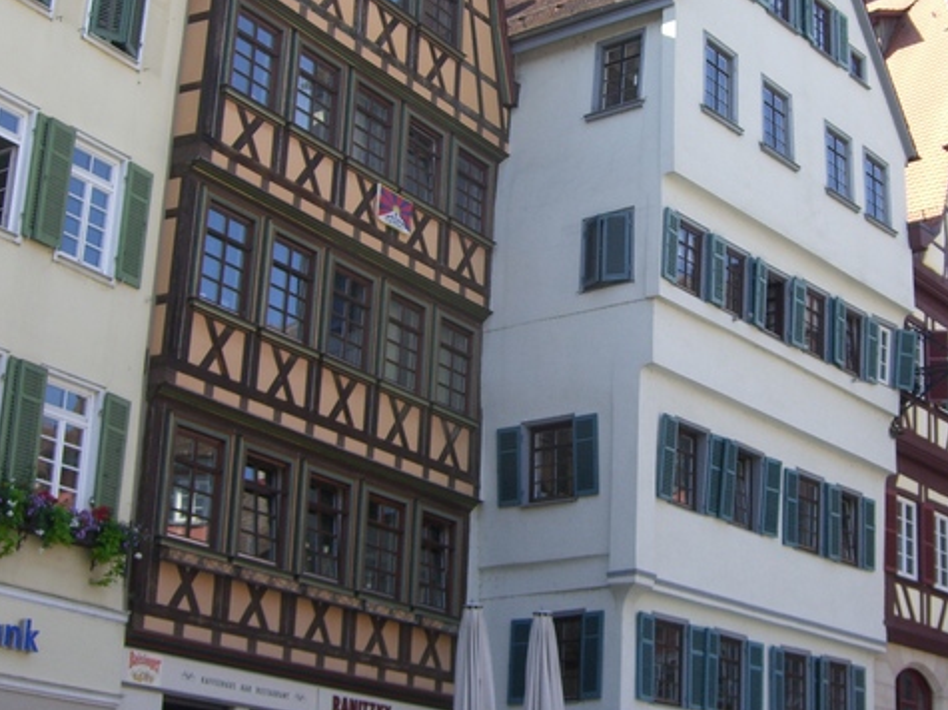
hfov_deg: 30.1
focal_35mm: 64
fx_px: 1752
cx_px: 625
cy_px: 331
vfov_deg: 22.9
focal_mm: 7.9
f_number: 4
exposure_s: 1/160
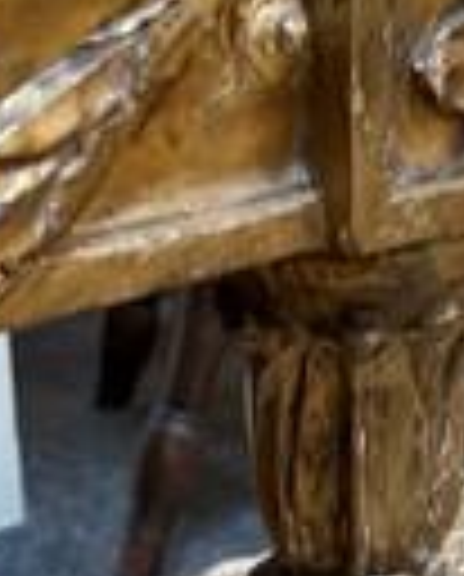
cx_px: 320
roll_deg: -2.0
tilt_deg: -23.7
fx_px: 1300
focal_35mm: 76
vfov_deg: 24.5
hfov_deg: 20.2
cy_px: 490
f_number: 1.6
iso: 100
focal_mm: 5.1
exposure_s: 1/50
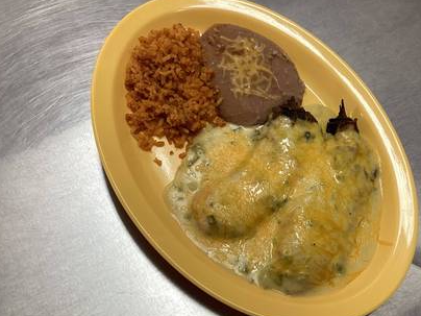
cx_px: 277
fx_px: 547
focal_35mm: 45
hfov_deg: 41.6
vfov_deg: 32.2
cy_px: 167
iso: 80
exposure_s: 1/120
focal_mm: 3.3
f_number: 2.4
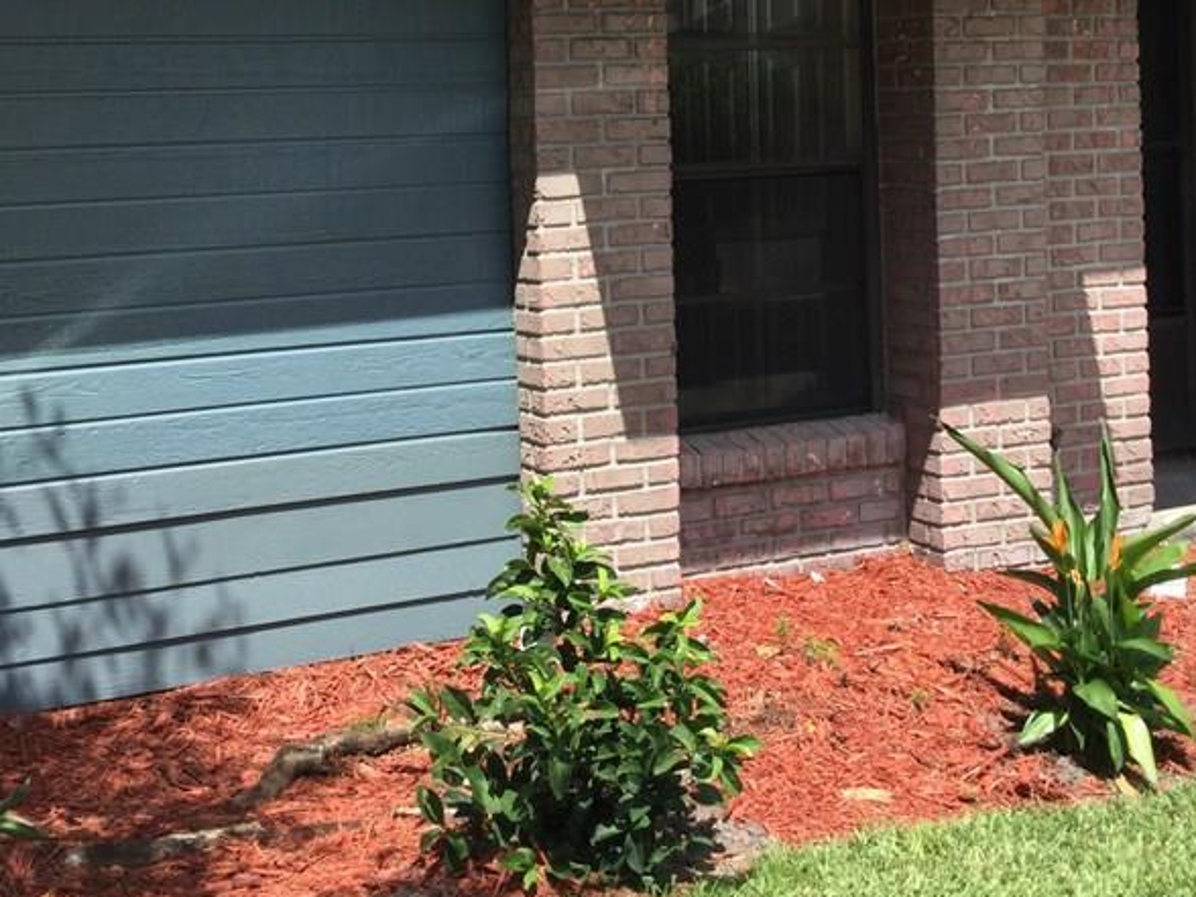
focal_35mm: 54
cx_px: 553
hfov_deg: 35.5
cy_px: 146
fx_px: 1866
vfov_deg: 26.4
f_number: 2.4
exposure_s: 1/762
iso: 25
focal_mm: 3.3
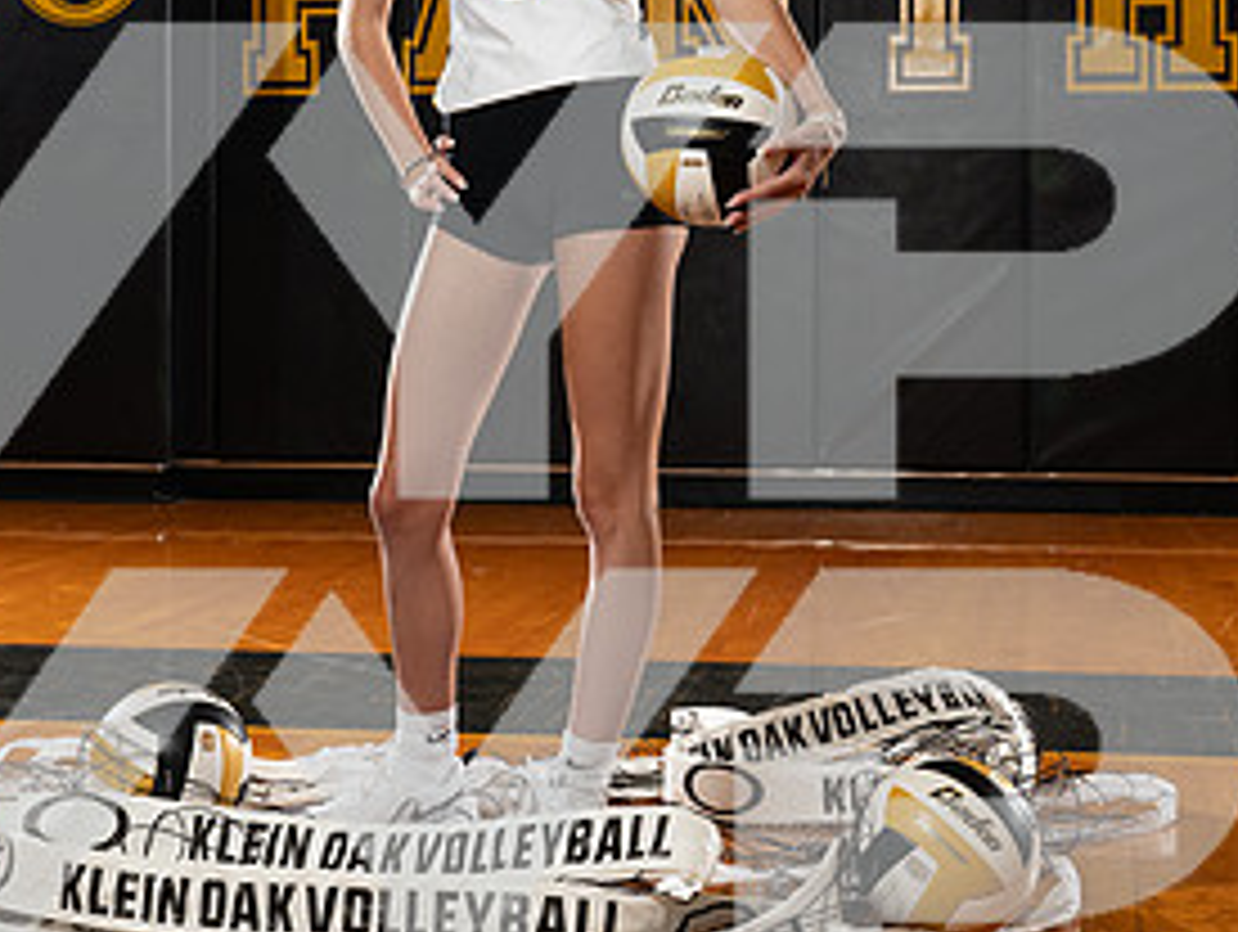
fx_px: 2901
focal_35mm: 81
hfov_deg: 24.1
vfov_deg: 18.2
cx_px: 662
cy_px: 263
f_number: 8
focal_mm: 40
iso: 1000
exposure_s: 1/250
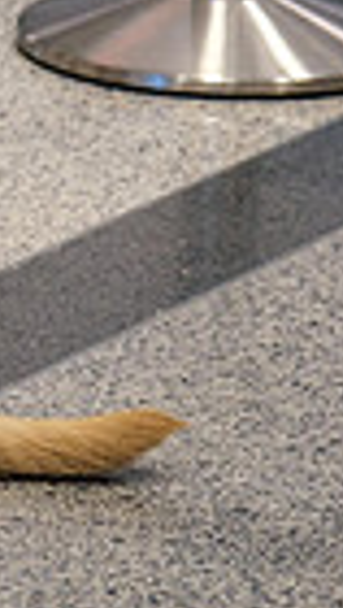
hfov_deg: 3.7
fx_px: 5113
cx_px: -703
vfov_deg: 6.8
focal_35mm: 317
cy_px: 11
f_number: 4
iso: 800
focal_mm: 48.5
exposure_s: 1/40
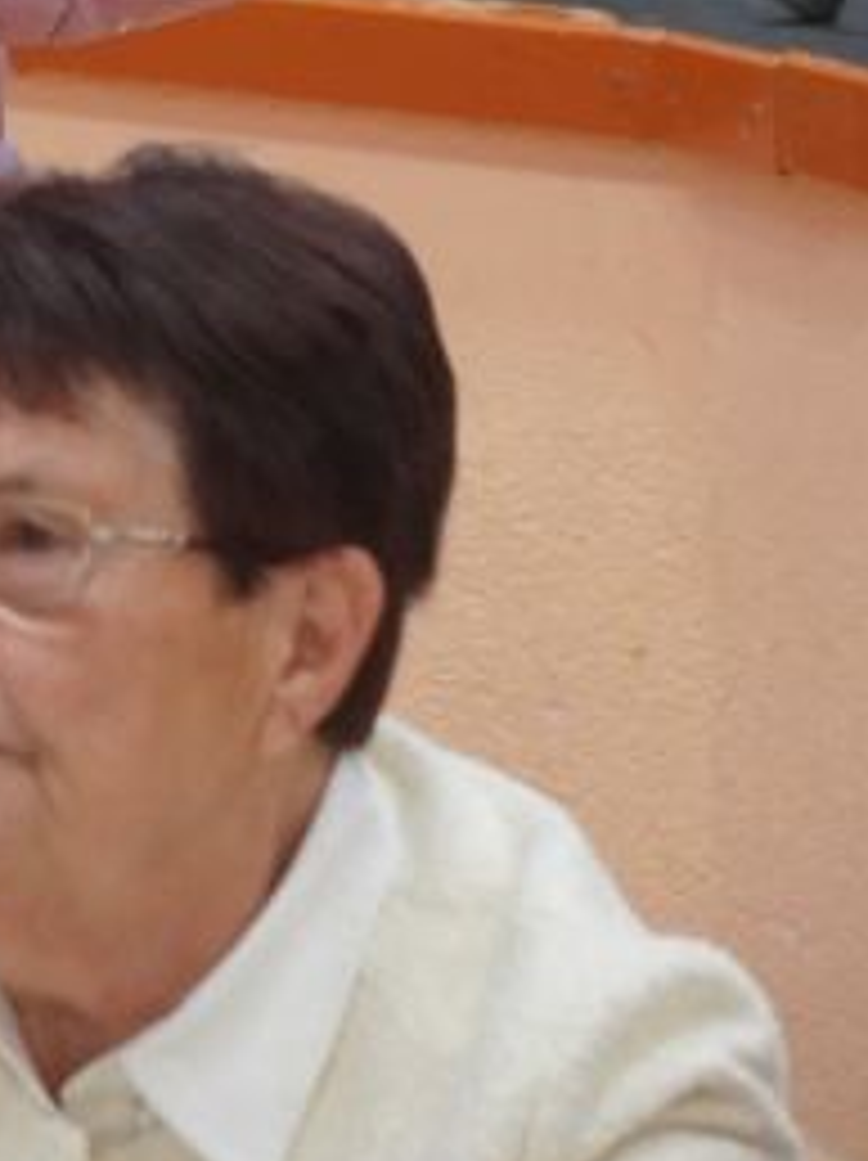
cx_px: -225
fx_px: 8492
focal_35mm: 254
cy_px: -909
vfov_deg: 7.6
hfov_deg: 5.8
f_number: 3.5
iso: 2000
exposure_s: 1/160
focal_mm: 45.8
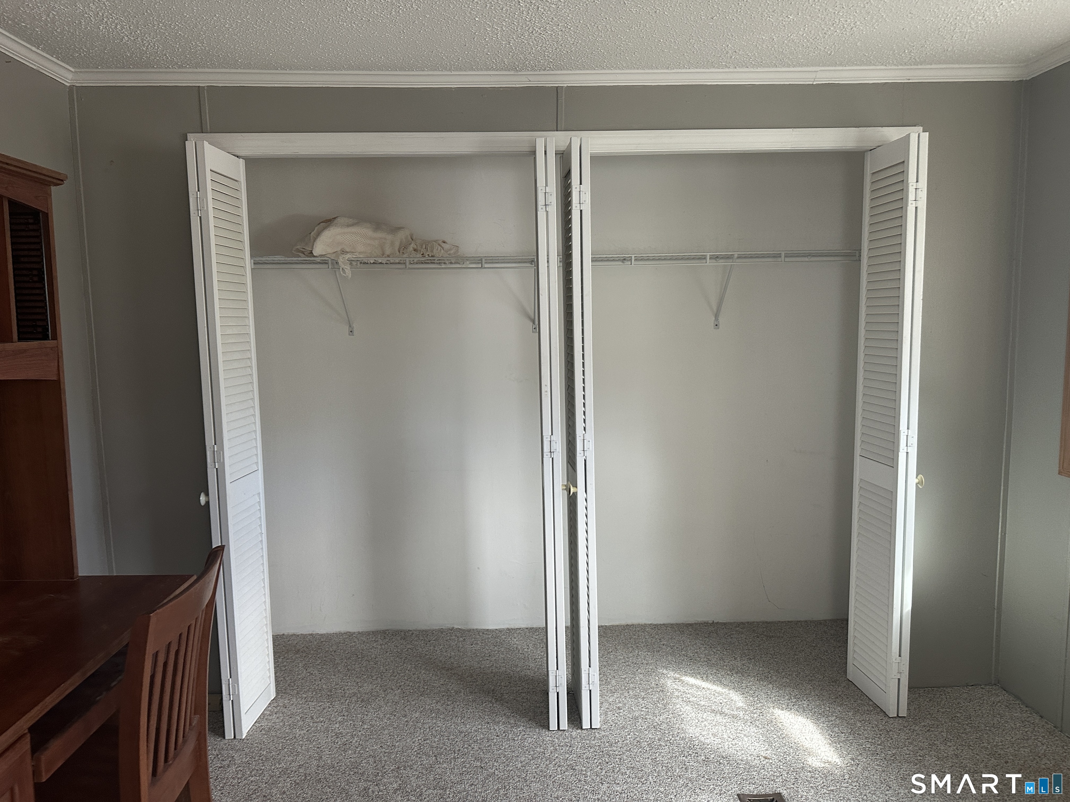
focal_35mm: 24
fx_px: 742
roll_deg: +1.0
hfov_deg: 71.6
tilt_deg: -4.8
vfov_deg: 56.8
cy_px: 401
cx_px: 535
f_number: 1.78
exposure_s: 1/121
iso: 250
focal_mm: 6.86
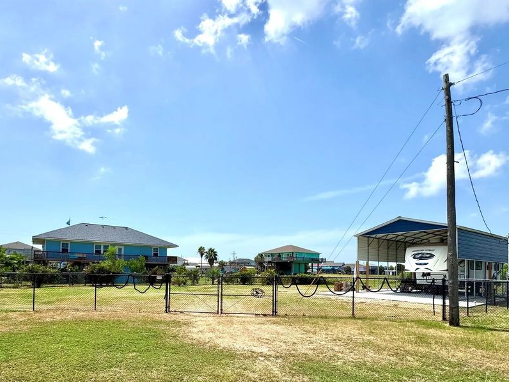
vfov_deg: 70.3
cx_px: 207
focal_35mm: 18
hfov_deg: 86.8
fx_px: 265
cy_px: 242
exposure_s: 1/2985
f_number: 2.2
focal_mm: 2.22
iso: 50
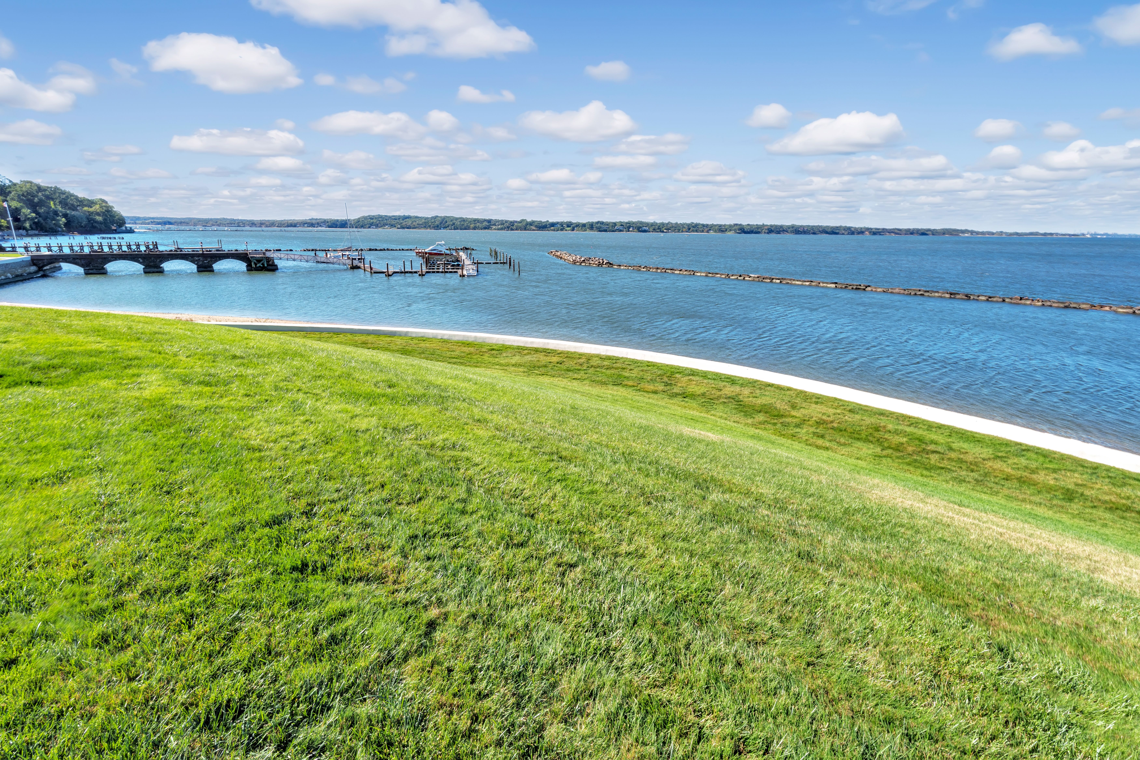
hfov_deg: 96.7
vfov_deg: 73.7
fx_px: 507
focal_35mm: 16
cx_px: 570
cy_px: 380
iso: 320
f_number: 19
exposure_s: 1/15
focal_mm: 16
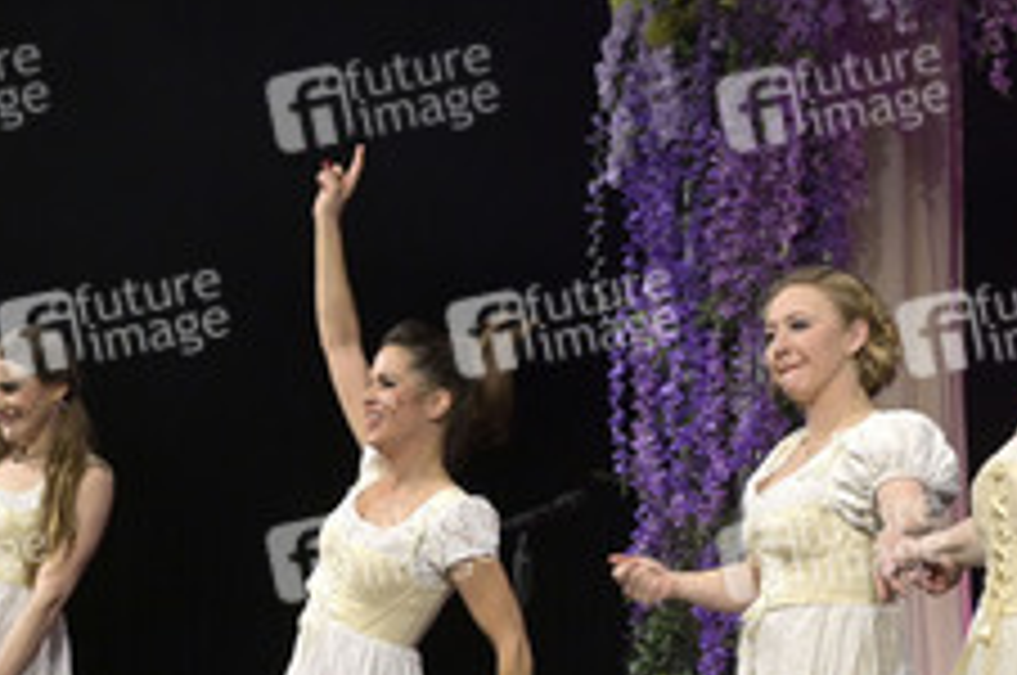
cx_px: 443
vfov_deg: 9.7
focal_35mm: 140
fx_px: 3949
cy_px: 662
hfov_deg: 14.7
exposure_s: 1/250
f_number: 7.1
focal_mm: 70
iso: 2500
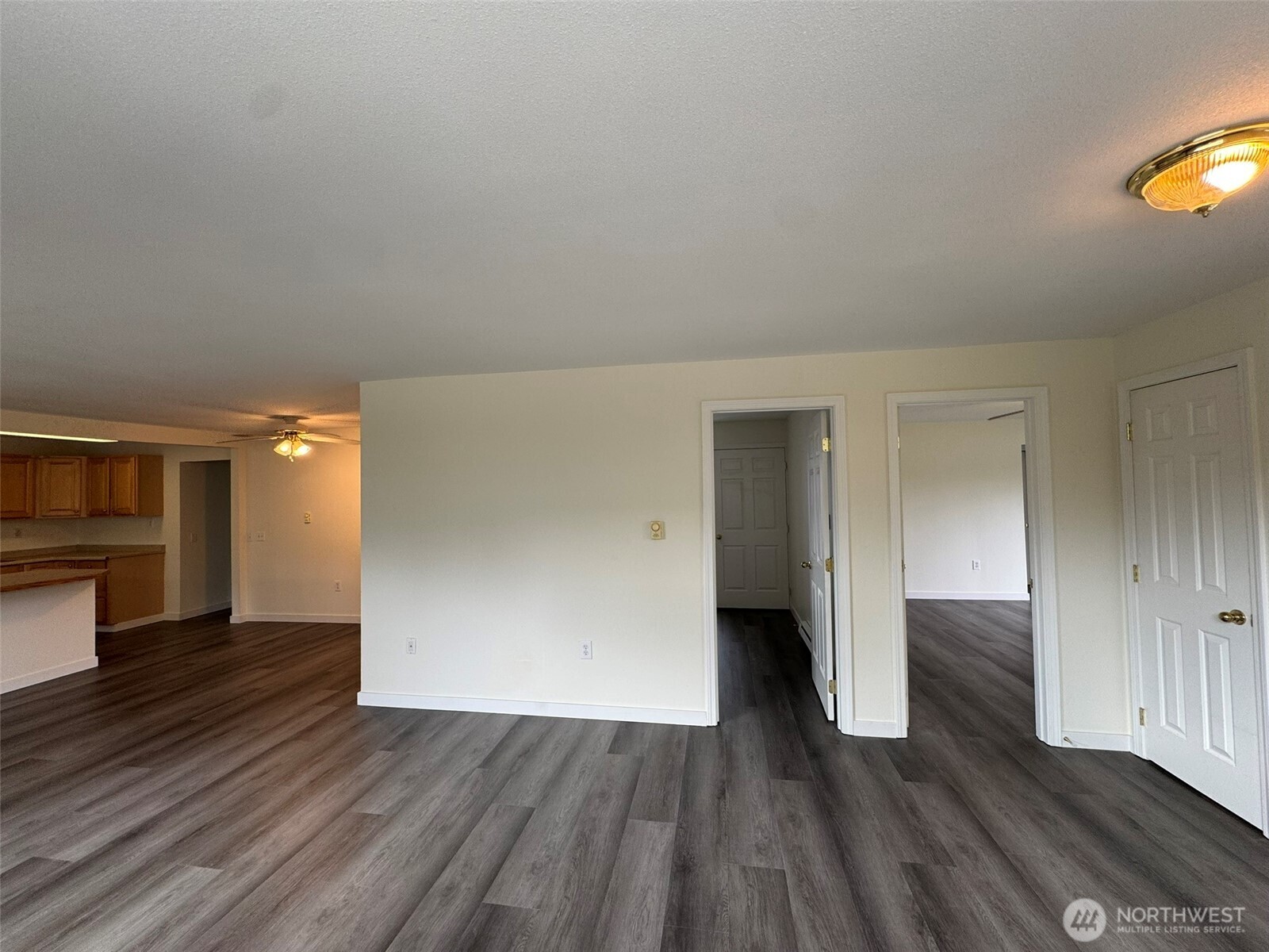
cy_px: 476
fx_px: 513
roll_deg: +0.8
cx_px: 634
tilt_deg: +1.2
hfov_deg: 102.1
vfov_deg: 85.7
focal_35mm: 14
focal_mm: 2.22
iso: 80
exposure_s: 1/120
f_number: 2.2
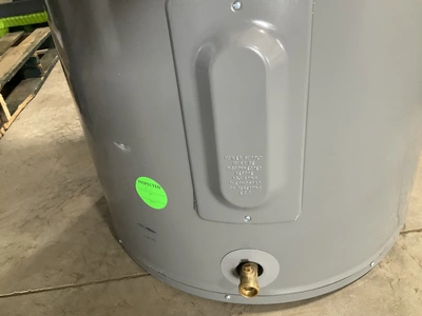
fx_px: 354
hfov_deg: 61.7
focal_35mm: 29
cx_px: 211
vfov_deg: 48.2
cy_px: 158
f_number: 1.8
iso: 160
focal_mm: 3
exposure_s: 1/60
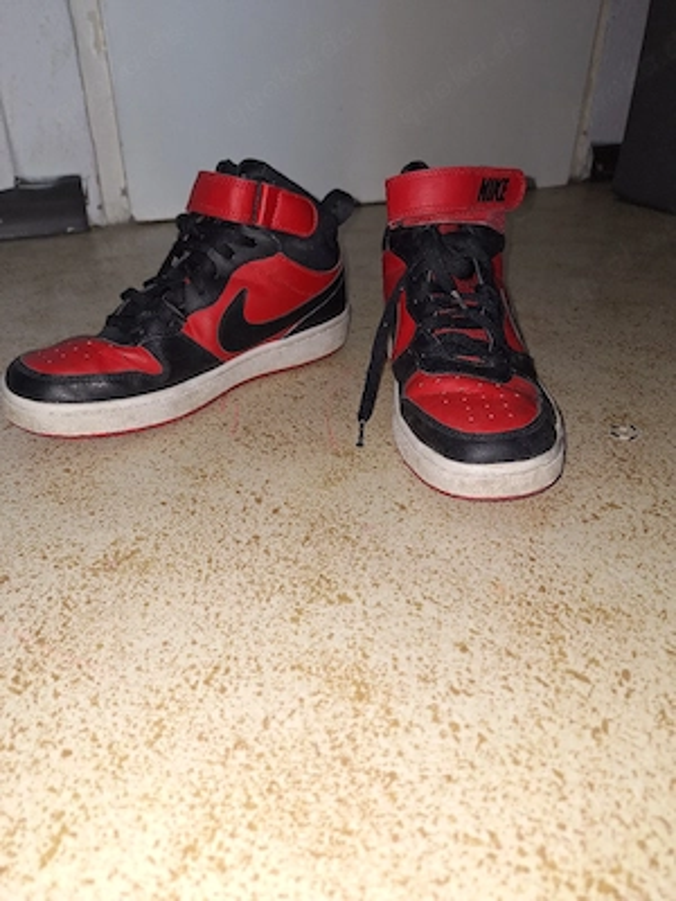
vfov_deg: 73.9
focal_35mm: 23
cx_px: 338
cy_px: 450
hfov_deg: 58.9
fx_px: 599
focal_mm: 5.54
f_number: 1.8
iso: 64
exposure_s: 1/50
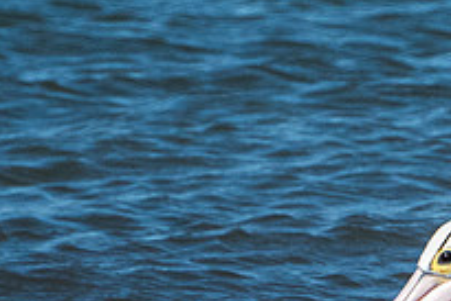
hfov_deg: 0.7
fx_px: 38599
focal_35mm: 3079
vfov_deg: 0.4
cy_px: 332
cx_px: 429
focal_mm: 400
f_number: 5.6
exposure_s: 1/6400
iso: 800
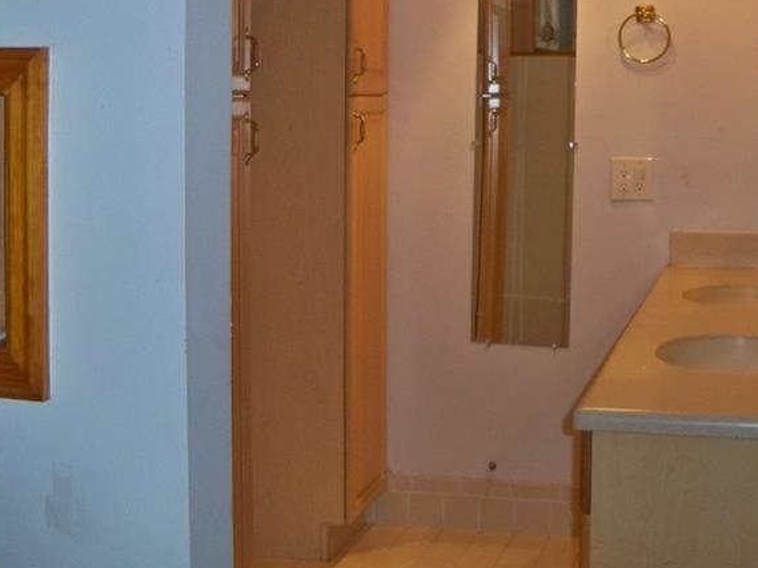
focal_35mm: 63
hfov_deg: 30.5
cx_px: 497
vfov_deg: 23.0
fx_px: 1380
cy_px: 130
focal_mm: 6.2
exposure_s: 1/30
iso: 200
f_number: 3.5
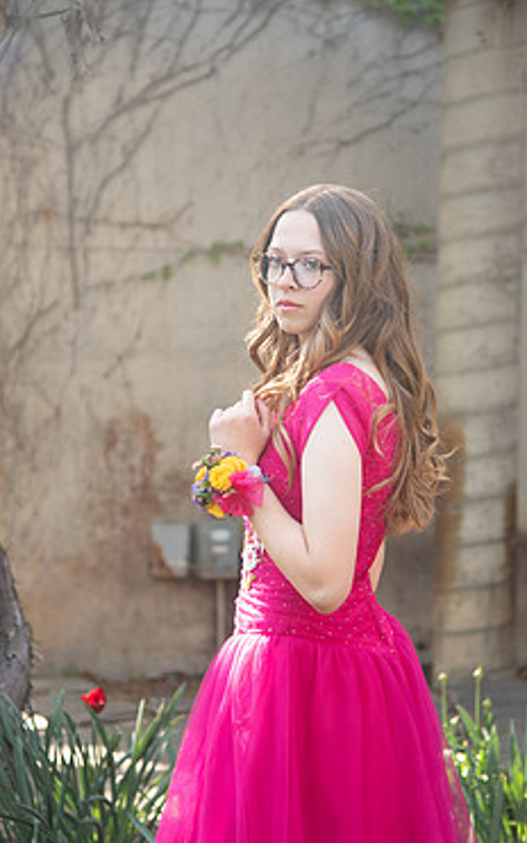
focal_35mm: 105
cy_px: 464
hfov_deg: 12.5
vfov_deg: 19.8
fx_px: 2412
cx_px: 284
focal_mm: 85
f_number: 4
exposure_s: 1/125
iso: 250
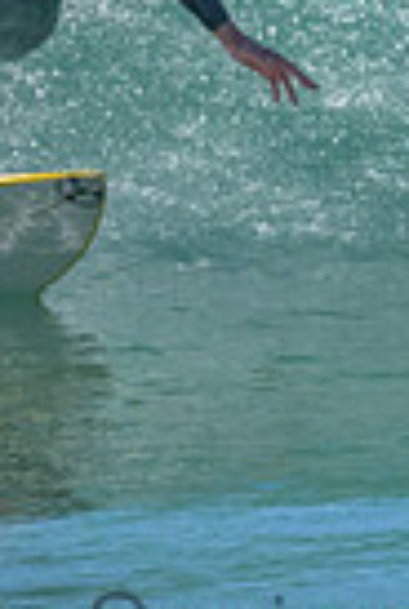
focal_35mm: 3381
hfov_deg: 0.4
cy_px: -104
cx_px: 80
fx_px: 57325
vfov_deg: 0.6
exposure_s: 1/1600
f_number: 11
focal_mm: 800
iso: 2200
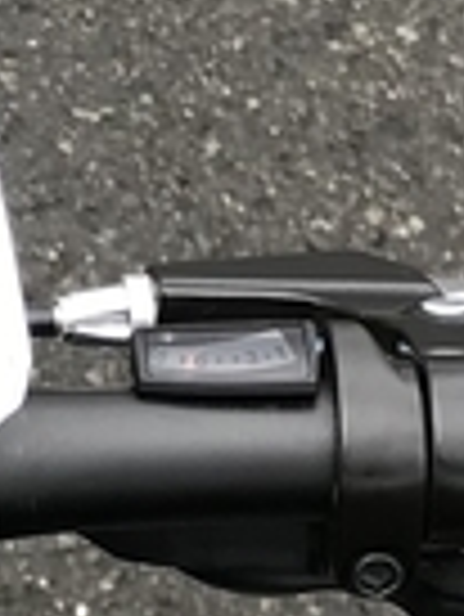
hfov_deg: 7.0
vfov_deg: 9.5
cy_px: 405
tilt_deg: -49.7
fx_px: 3730
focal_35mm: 209
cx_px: -293
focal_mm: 3.99
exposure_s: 1/535
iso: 20
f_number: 1.8
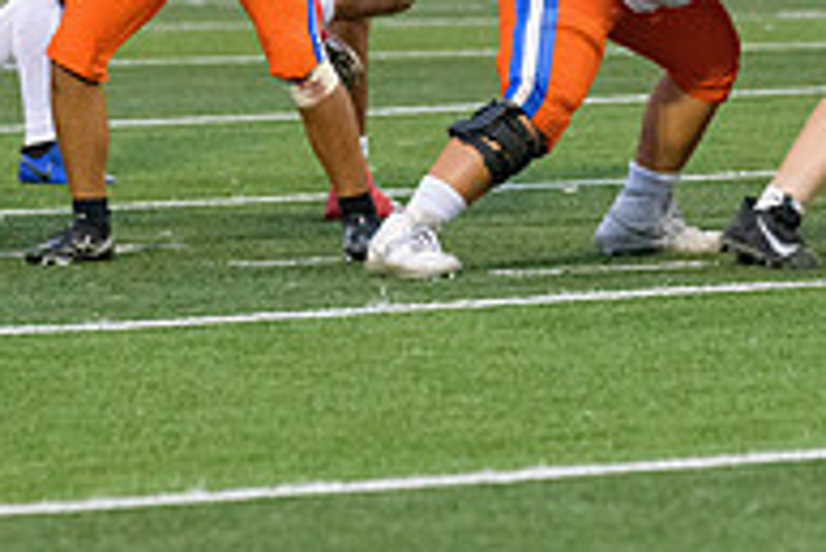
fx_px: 14465
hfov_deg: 3.3
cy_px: -66
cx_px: 912
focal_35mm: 630
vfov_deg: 2.2
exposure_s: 1/2000
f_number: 3.5
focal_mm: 210
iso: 9000
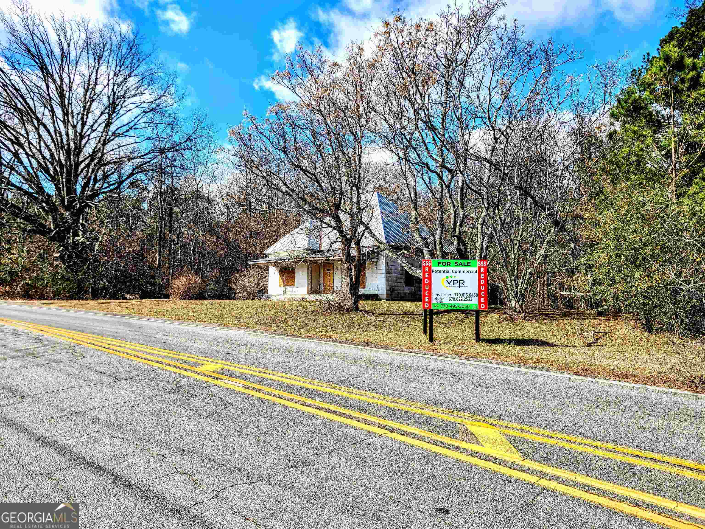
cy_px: 264
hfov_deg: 67.3
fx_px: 530
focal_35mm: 26
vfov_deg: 53.1
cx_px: 352
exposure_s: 1/1641
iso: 40
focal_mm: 5.4
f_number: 1.8
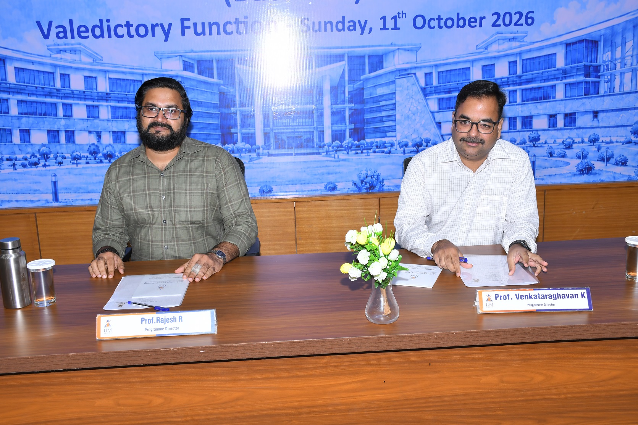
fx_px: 638
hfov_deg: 53.1
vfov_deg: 36.9
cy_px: 212
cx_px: 319
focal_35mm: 36
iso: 400
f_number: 7.1
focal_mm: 24
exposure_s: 1/125
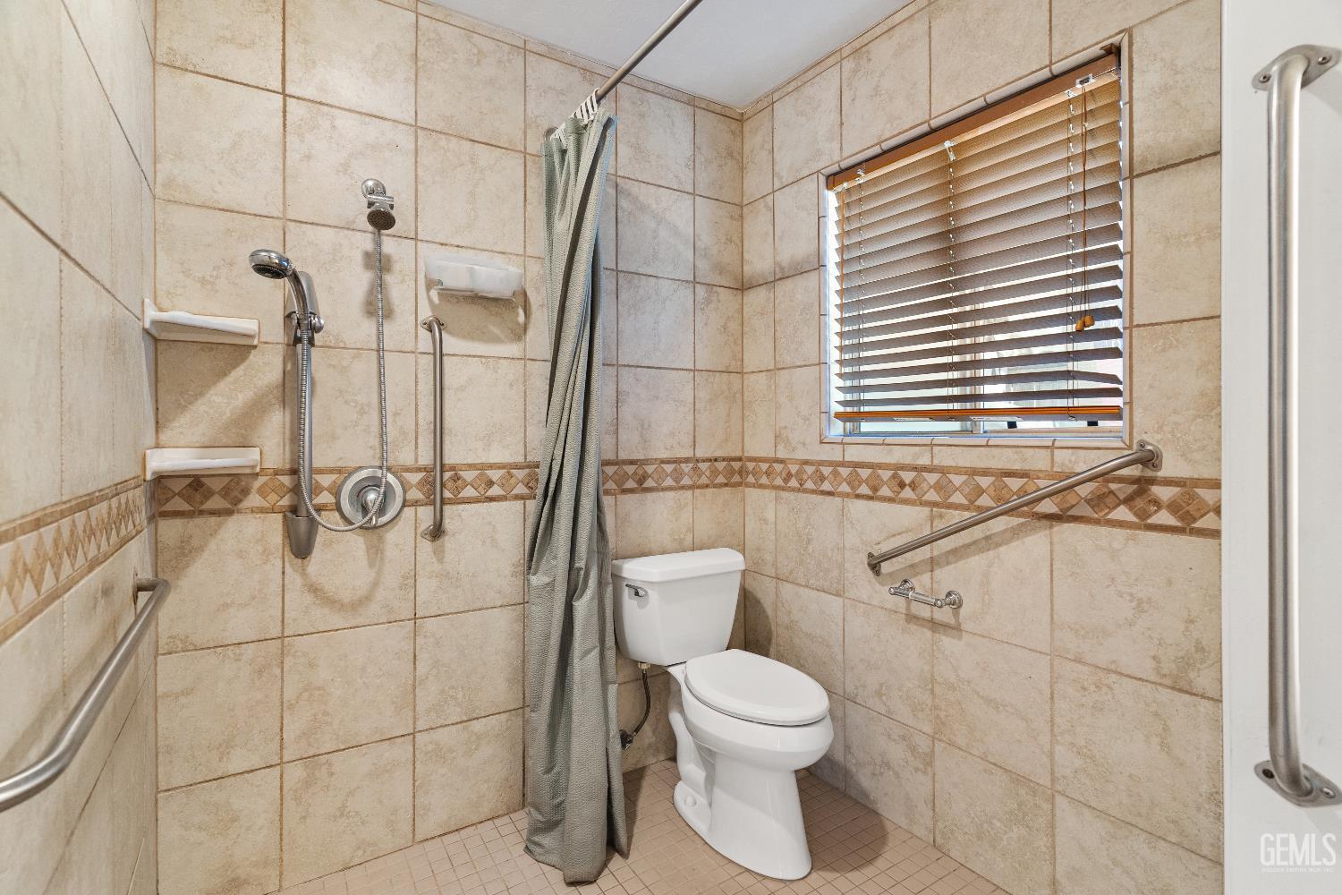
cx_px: 671
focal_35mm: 17
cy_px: 448
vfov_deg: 70.4
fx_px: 634
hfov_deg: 93.3
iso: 400
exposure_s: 1/1.25
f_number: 5.6
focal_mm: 17
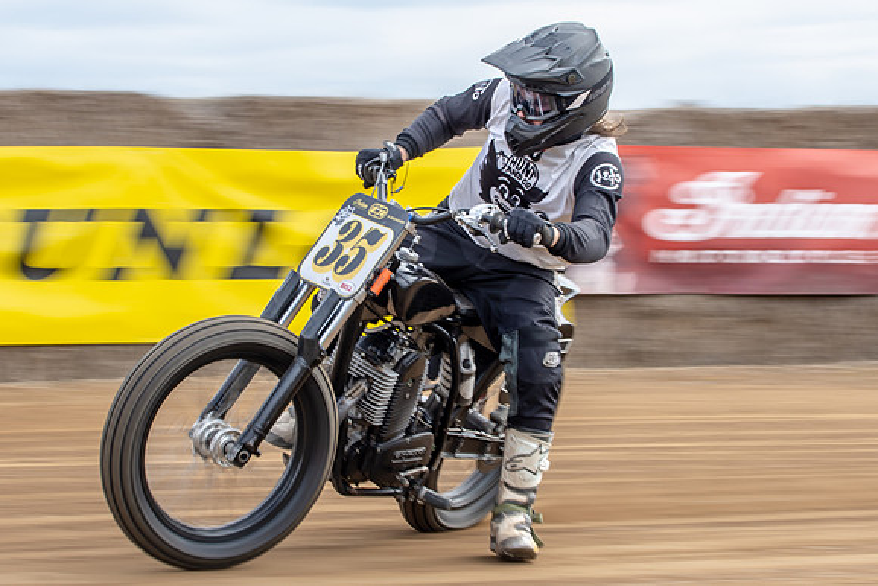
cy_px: 182
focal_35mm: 151
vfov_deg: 9.1
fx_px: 3683
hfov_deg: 13.6
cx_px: 398
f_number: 9
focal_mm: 56
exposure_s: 1/100
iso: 125
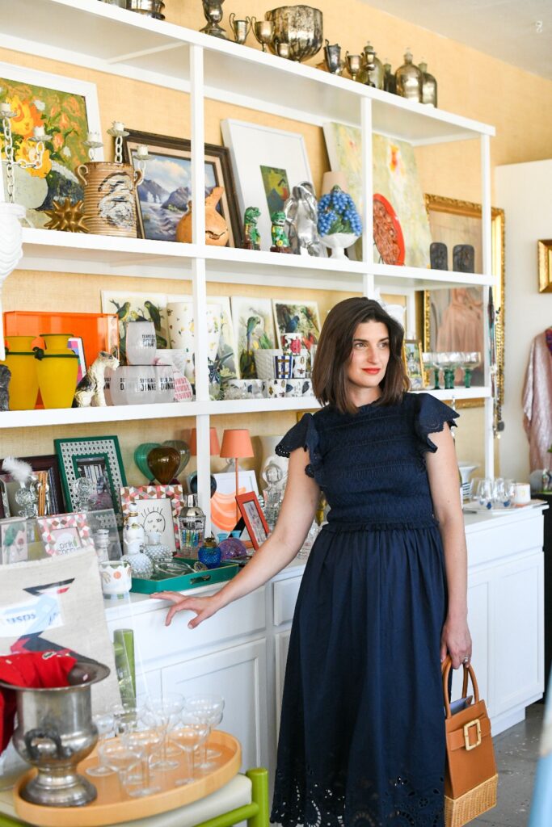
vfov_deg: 39.6
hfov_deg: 27.0
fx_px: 1150
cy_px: 414
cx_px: 276
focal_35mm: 50
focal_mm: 50
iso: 2500
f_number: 3.5
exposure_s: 1/1000
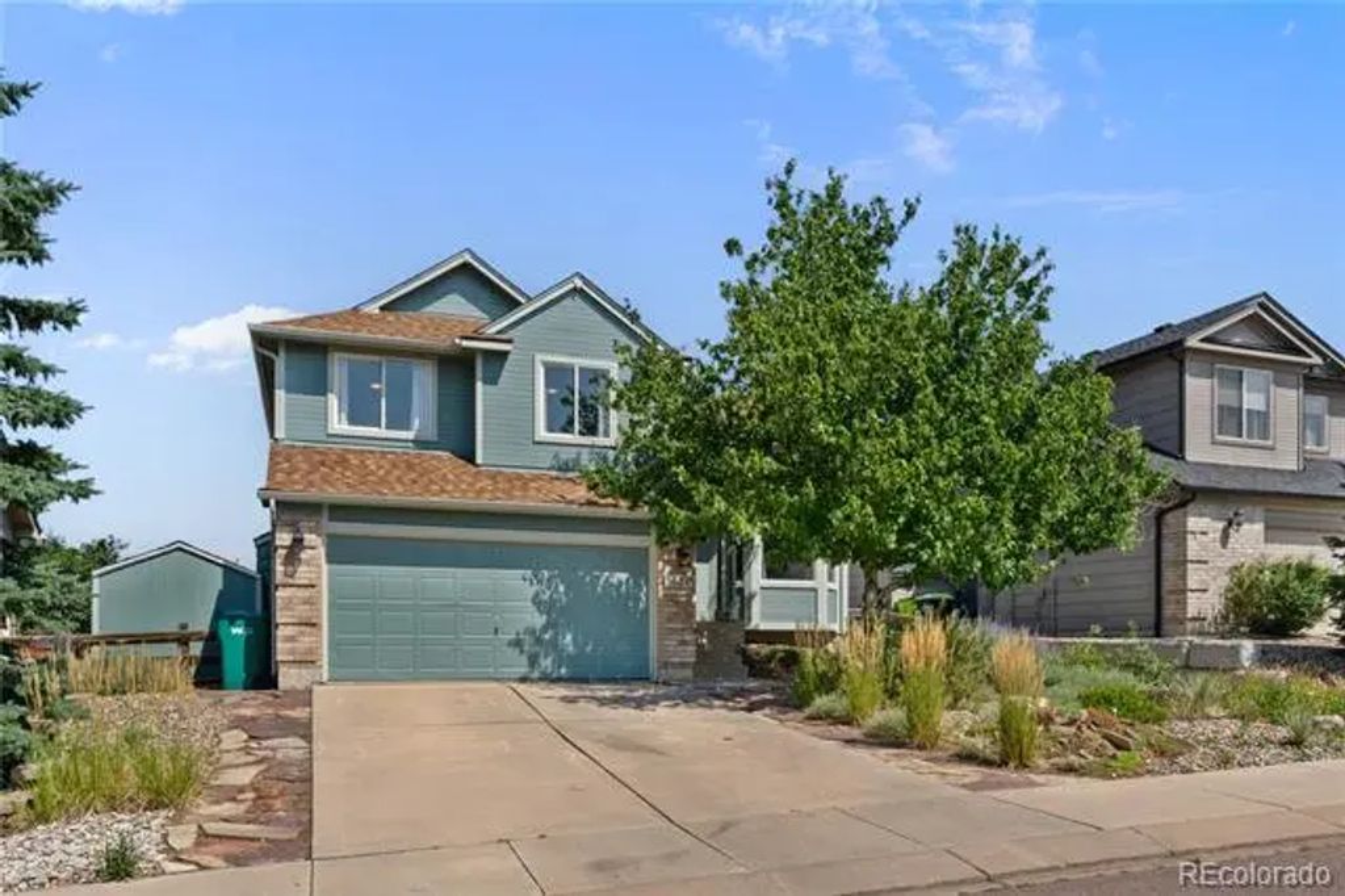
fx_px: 1008
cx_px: 672
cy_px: 448
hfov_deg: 67.4
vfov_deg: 47.9
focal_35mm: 27
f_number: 8
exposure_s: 1/400
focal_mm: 18
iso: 200
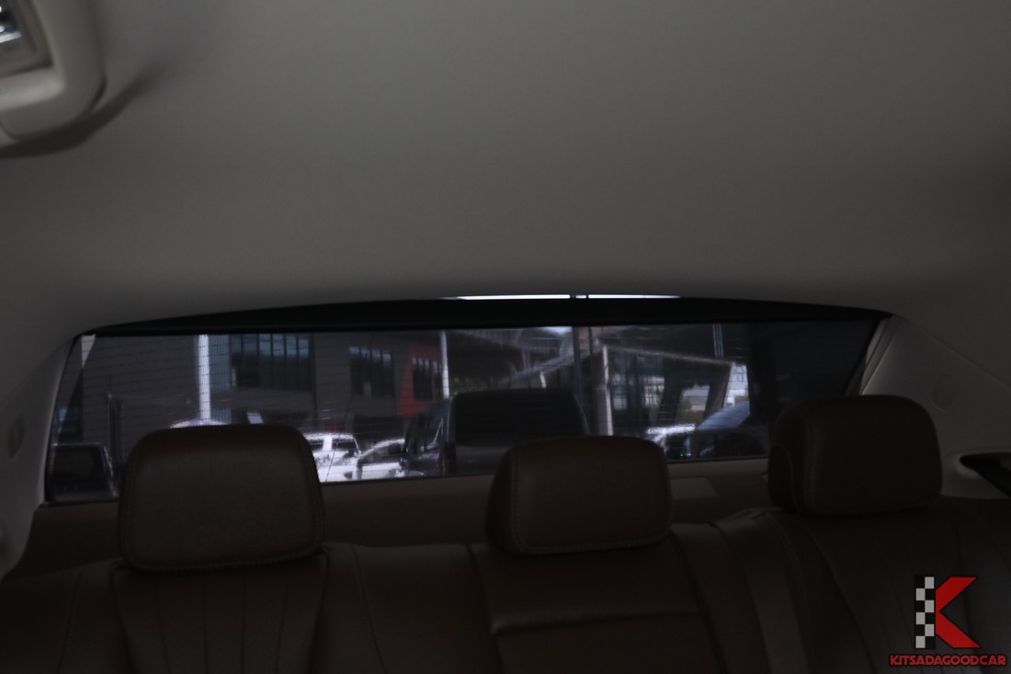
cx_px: 506
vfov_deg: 40.0
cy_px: 337
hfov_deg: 57.2
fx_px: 927
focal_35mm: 33
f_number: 5.6
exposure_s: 1/30
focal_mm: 22.5
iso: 560
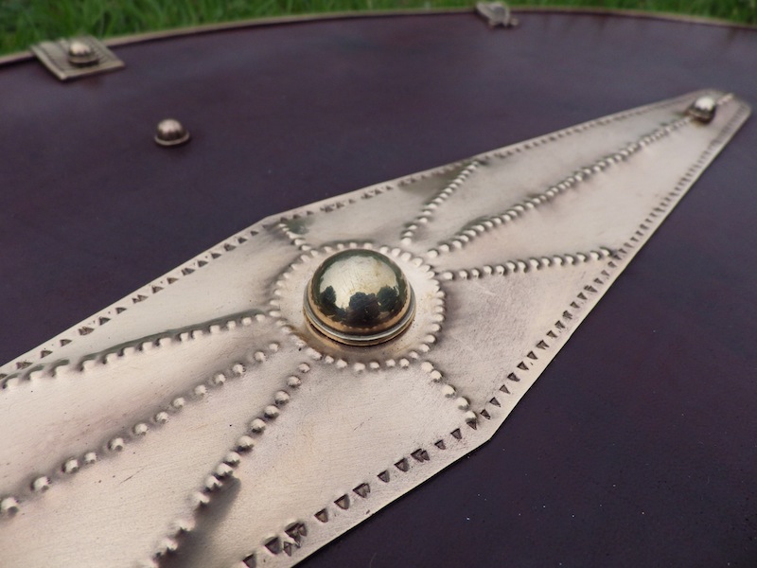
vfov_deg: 61.1
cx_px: 378
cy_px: 284
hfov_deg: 76.4
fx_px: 481
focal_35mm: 22
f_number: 3.1
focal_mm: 4
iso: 100
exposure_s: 1/640
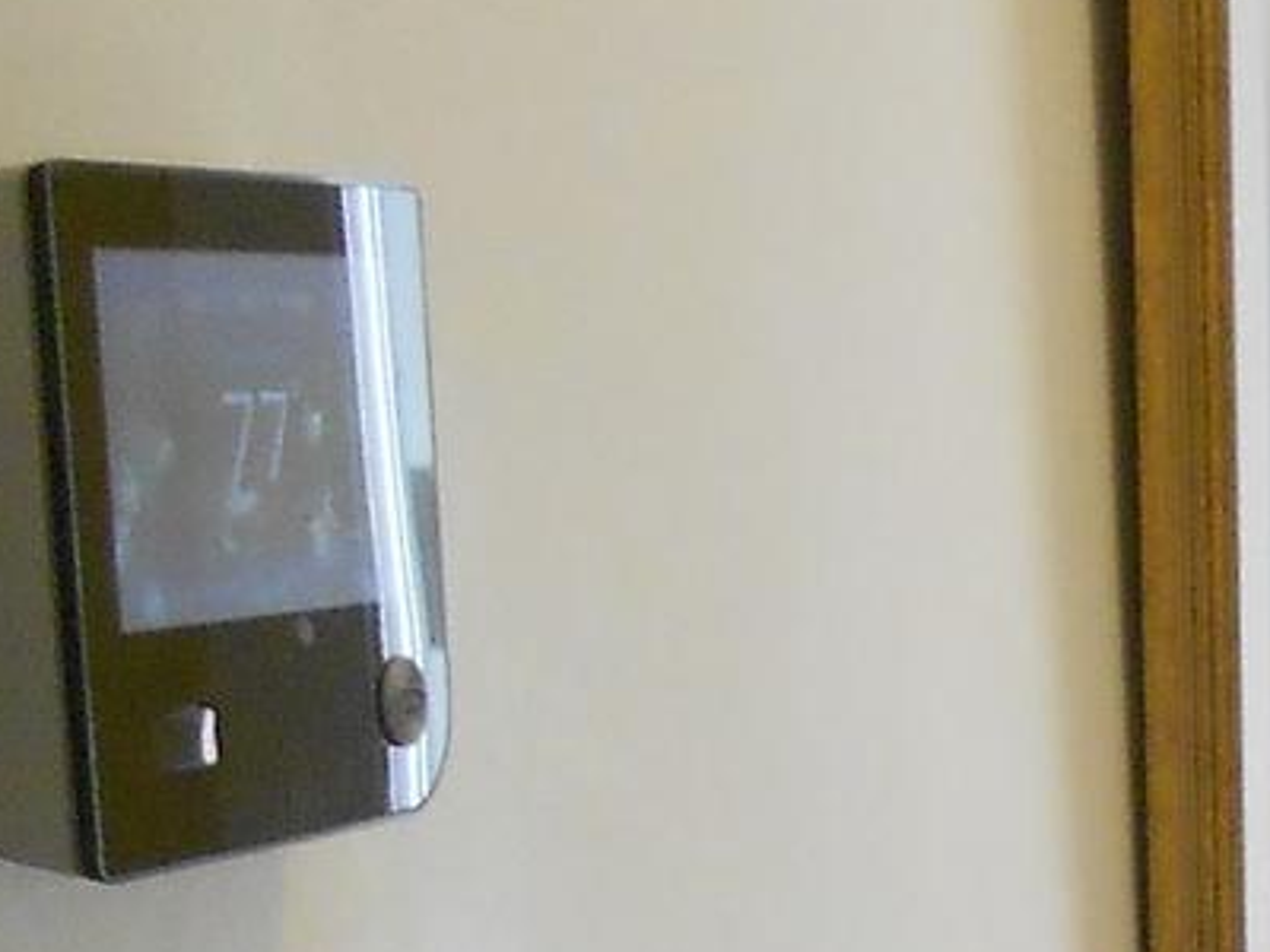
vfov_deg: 10.9
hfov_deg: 12.8
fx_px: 4880
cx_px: 2619
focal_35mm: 133
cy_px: 1196
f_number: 3.2
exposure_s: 1/30
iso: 250
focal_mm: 4.6
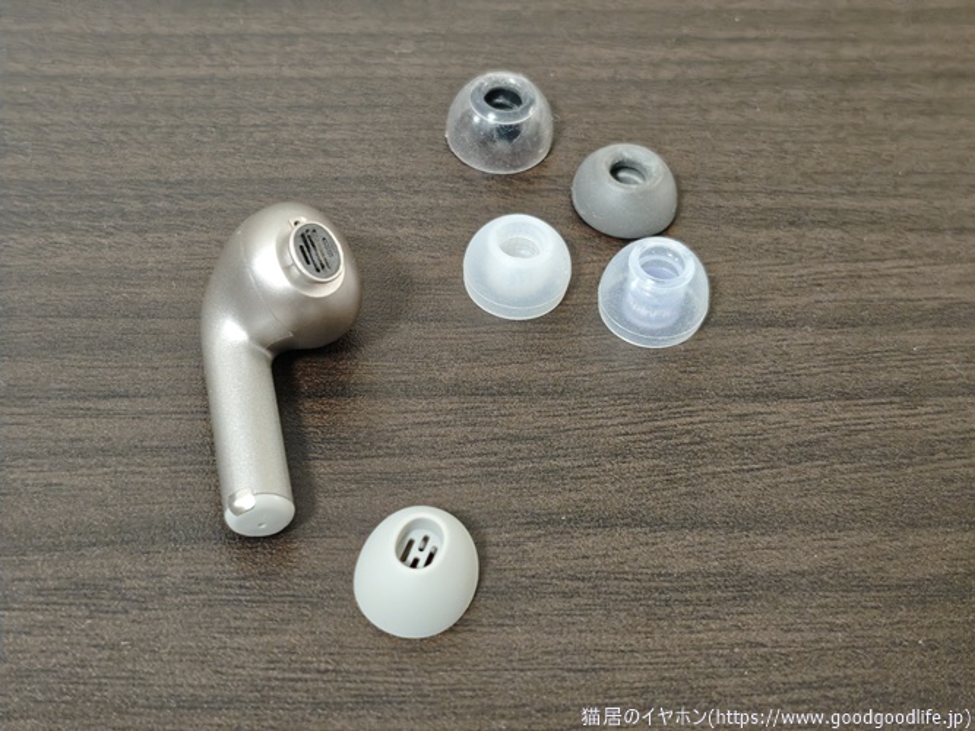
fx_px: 1464
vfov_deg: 28.0
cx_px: 488
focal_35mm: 52
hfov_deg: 36.8
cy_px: 366
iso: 320
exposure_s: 1/54.2
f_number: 1.5
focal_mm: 4.94
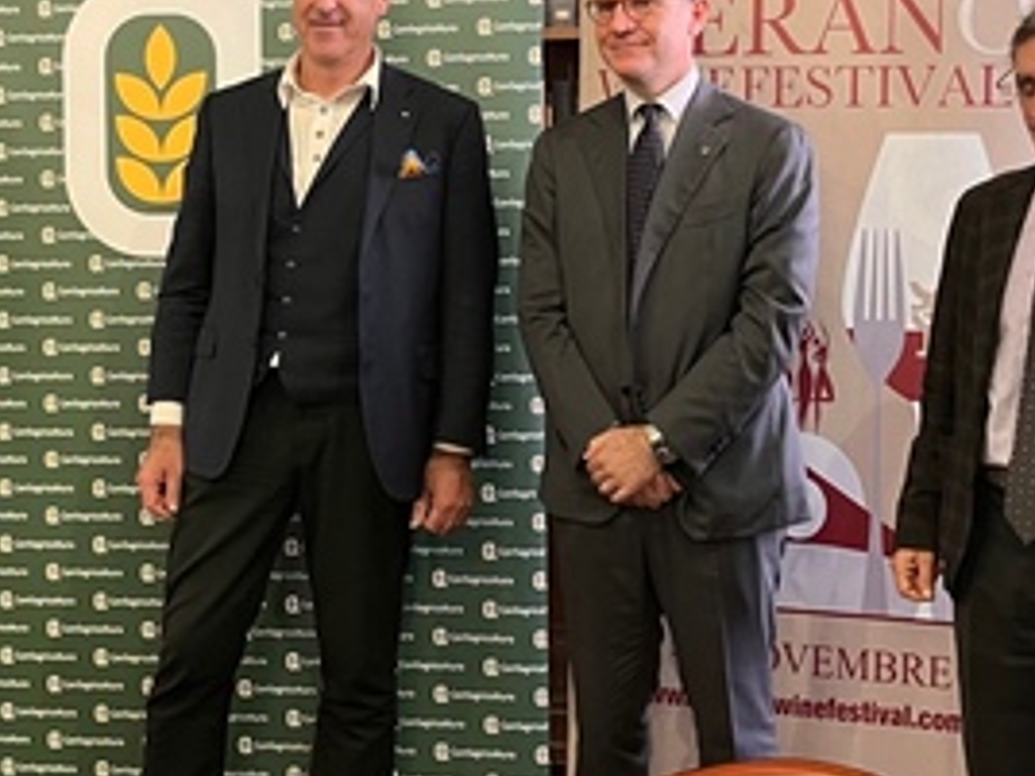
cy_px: 234
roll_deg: +0.8
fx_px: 2033
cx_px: 201
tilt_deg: -2.9
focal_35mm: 68
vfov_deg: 21.5
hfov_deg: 27.9
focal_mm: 5.1
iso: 320
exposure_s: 1/50
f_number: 1.6
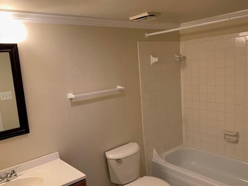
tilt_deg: -10.5
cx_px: 116
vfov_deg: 46.7
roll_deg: +4.8
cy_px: 102
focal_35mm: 30
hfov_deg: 59.9
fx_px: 215
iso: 100
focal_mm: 4.25
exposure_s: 1/120
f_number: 1.8
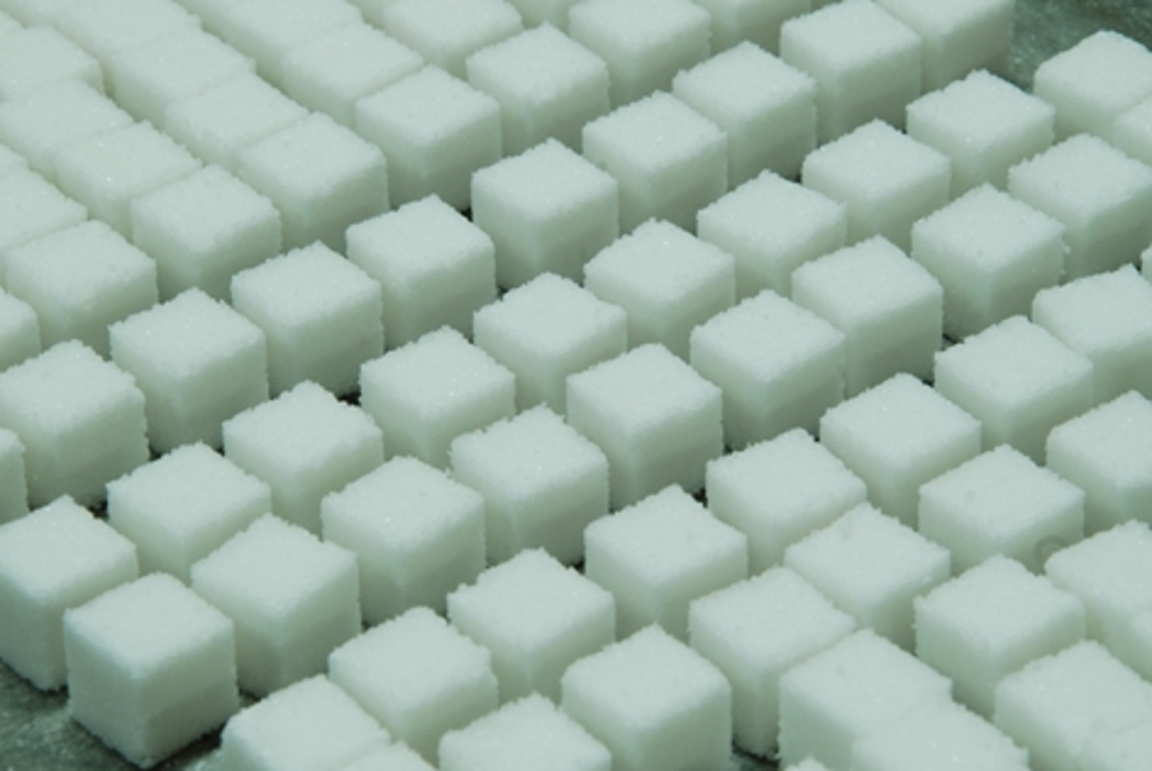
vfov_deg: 7.5
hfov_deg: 11.2
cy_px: 388
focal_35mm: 184
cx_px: 613
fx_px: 5882
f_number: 18
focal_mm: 105
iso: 100
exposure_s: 2
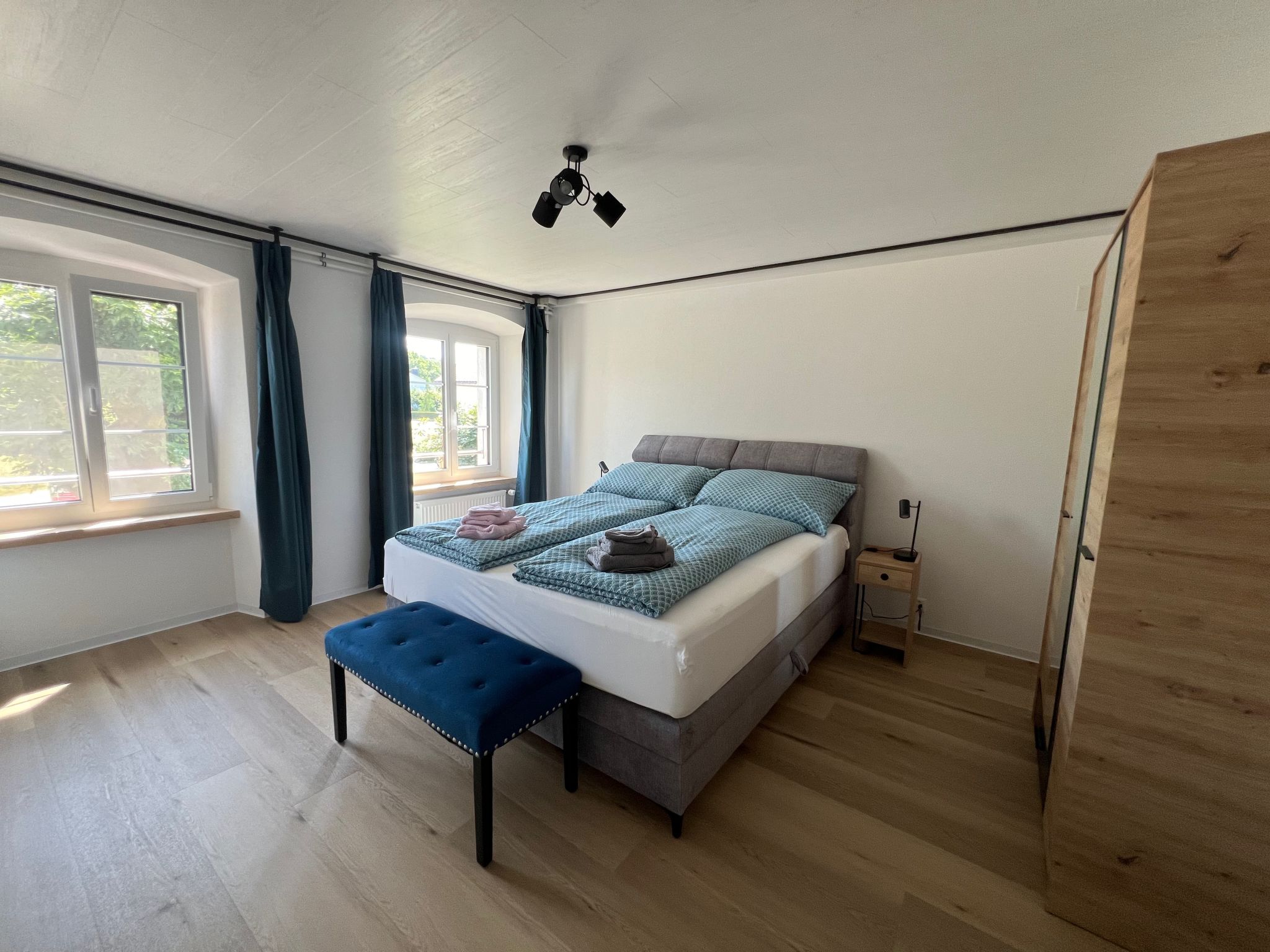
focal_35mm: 13
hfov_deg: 106.2
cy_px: 476
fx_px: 477
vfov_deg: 89.9
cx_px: 635
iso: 100
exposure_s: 1/99
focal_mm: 1.57
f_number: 1.8
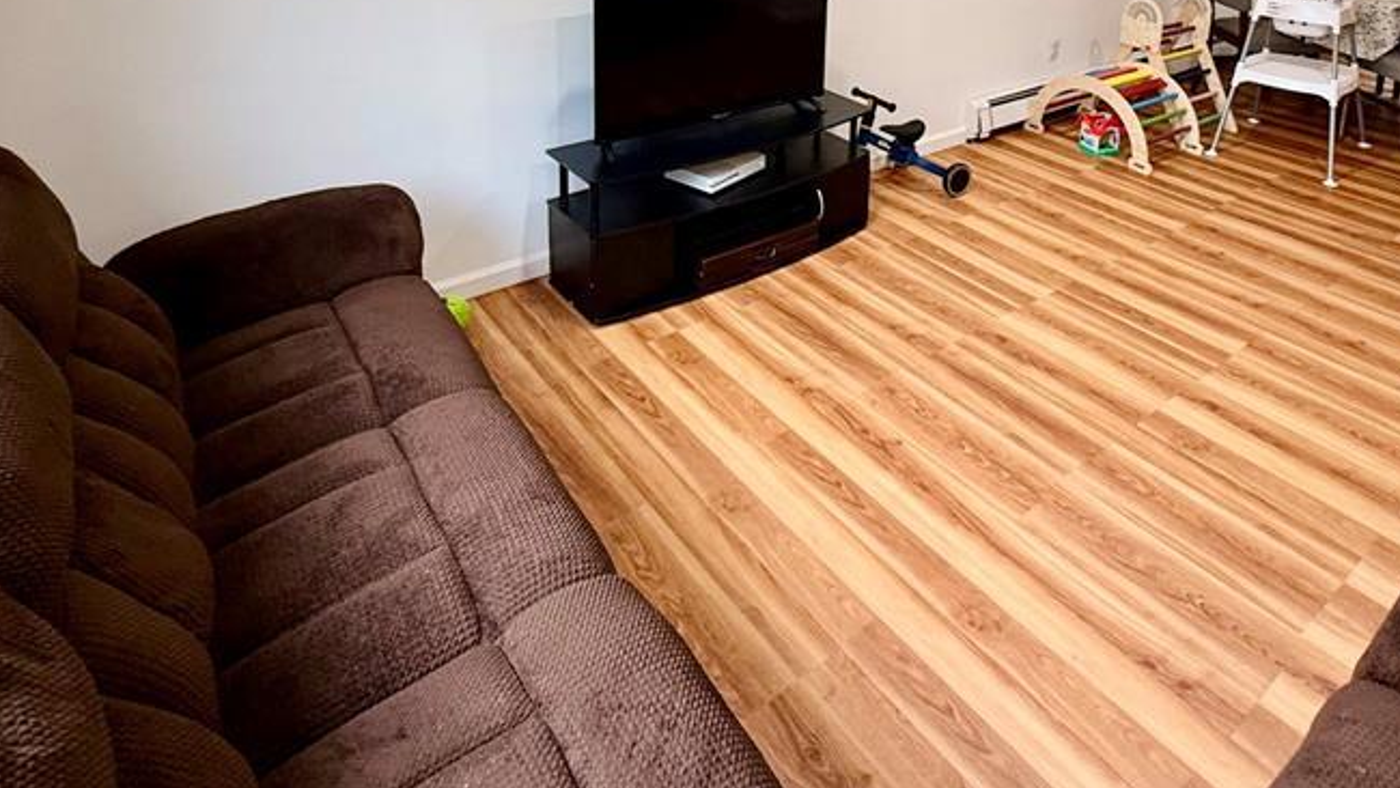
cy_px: 173
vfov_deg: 45.6
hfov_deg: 75.4
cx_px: 844
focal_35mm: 24
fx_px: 891
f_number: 2.2
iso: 320
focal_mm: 2.22
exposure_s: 1/120
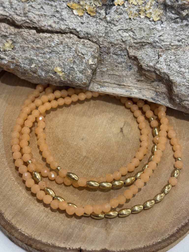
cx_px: 94
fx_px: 379
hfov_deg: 28.0
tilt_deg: -53.5
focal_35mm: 52
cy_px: 126
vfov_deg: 36.8
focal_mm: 5.96
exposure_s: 1/50
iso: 64
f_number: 1.6
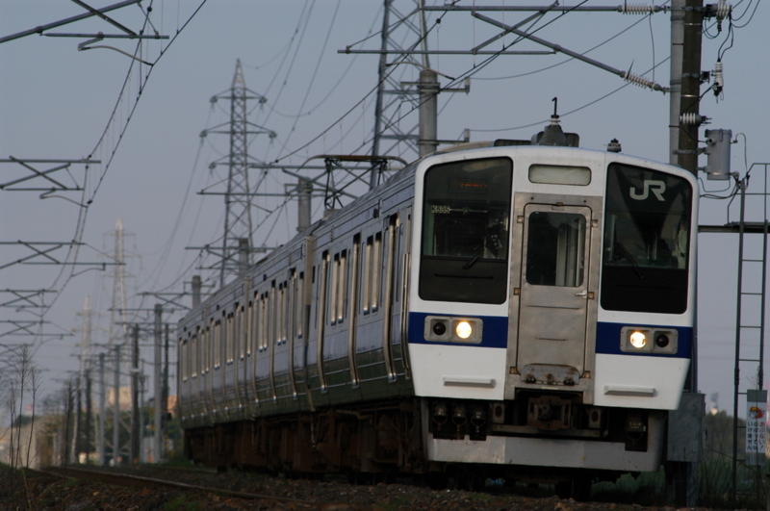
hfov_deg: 6.9
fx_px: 6408
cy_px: 256
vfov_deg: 4.6
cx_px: 385
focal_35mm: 300
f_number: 8
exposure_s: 1/640
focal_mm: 200
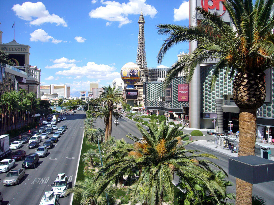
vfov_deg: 49.7
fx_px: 222
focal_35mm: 28
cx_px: 137
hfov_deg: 63.4
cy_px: 102
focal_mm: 4.6
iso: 80
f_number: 5.6
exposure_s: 1/400
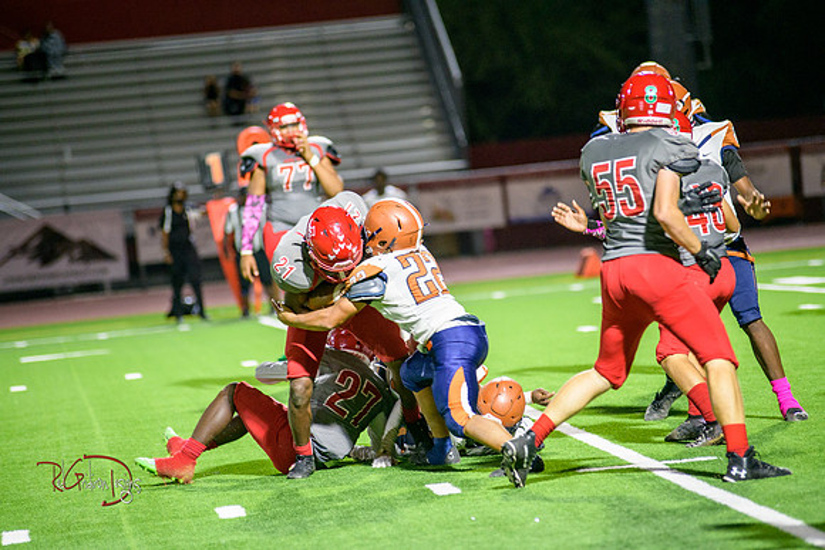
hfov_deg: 10.3
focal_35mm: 200
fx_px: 4584
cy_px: 275
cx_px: 412
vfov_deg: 6.9
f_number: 2.8
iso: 1600
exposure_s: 1/250
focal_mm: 200
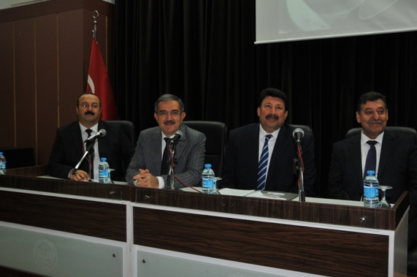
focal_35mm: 37
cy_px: 130
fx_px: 428
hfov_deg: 51.9
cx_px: 221
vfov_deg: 35.8
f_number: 4
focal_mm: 22
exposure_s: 1/60
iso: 500
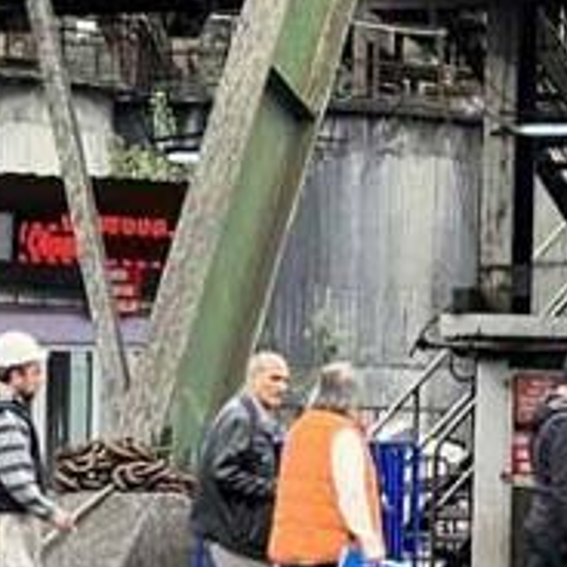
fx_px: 5281
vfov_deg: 6.1
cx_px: 552
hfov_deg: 6.1
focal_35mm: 285
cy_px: 433
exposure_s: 1/99
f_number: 2.8
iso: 50
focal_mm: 9
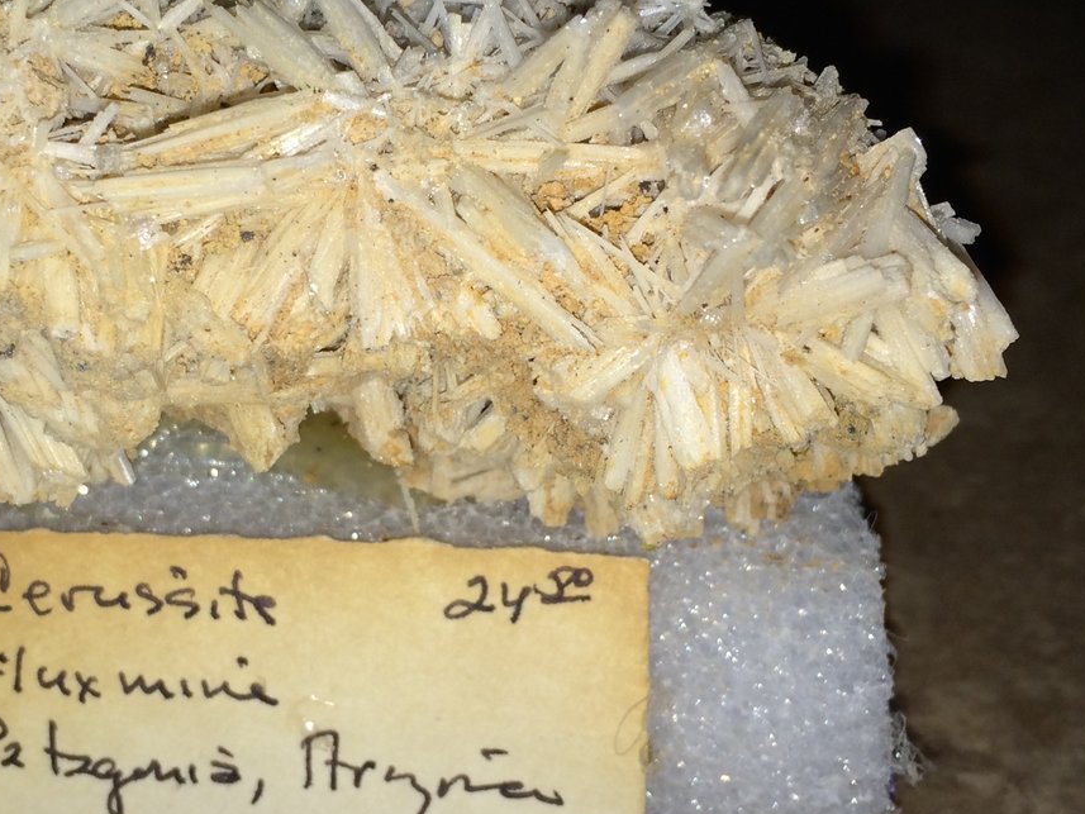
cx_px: 372
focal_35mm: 56
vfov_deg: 26.1
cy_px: 411
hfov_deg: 34.1
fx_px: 1756
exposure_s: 1/427
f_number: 2.2
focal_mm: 4.12
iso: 32
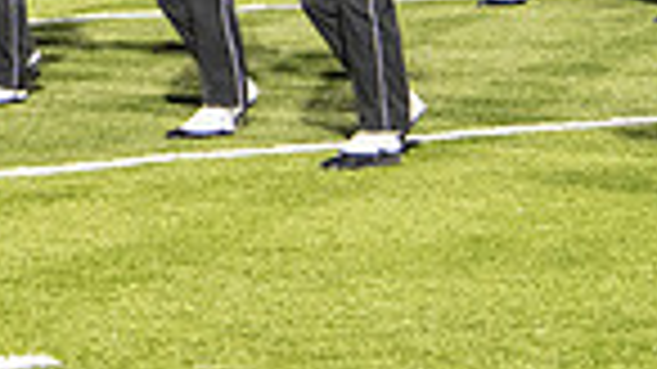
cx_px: -238
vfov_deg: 6.2
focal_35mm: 191
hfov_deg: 11.0
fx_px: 3326
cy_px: -331
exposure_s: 1/125
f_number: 5.6
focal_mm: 46
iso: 5000
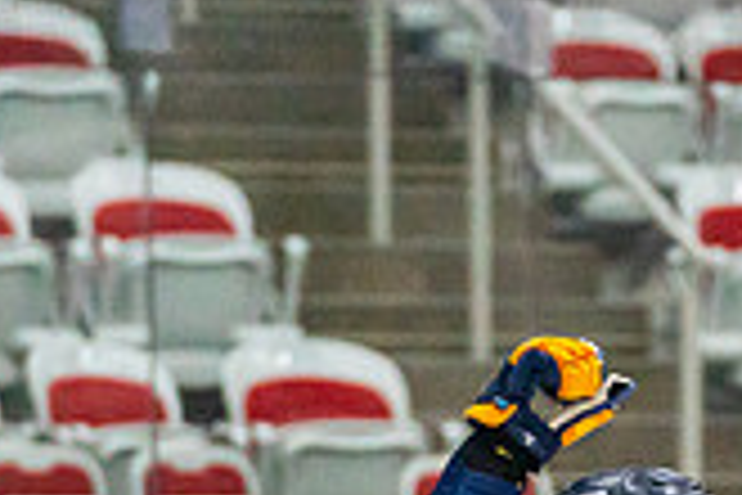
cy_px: 918
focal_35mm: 523
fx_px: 10779
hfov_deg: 3.9
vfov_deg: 2.6
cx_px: 579
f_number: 2.8
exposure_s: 1/1600
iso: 4000
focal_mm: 128
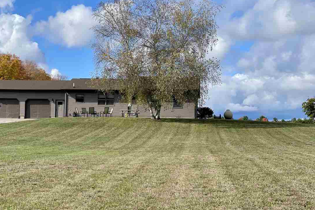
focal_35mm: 64
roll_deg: -1.1
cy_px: 113
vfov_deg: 21.2
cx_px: 142
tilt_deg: +2.5
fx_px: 560
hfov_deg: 31.4
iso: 32
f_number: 2
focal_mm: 6
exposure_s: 1/2283
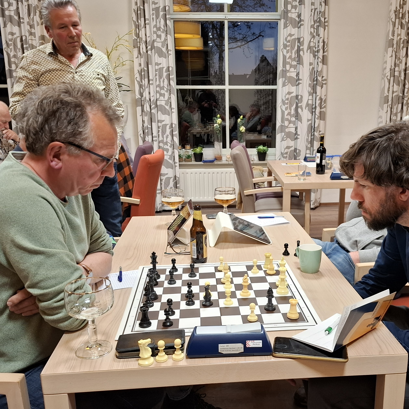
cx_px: 241
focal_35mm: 33
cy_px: 228
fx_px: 441
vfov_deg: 49.6
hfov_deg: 49.5
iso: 320
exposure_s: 1/50
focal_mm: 5.54
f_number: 1.8
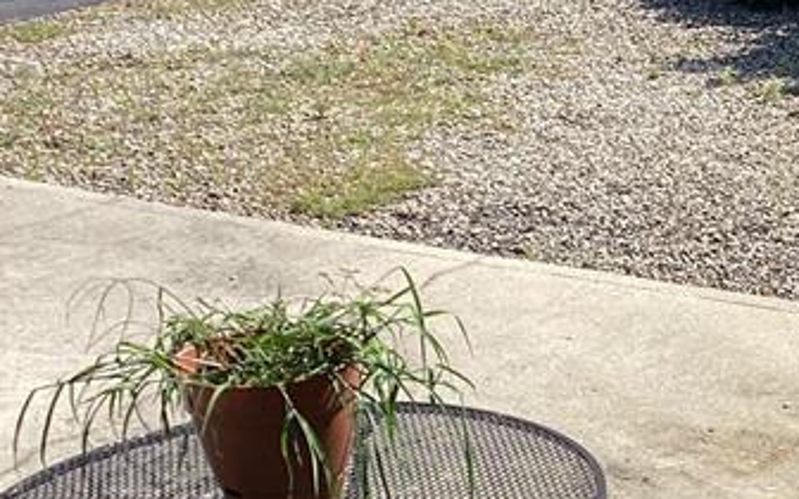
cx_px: 965
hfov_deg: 19.5
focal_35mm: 100
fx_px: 2178
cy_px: 297
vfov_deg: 13.1
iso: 25
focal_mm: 3.3
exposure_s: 1/806
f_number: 2.4
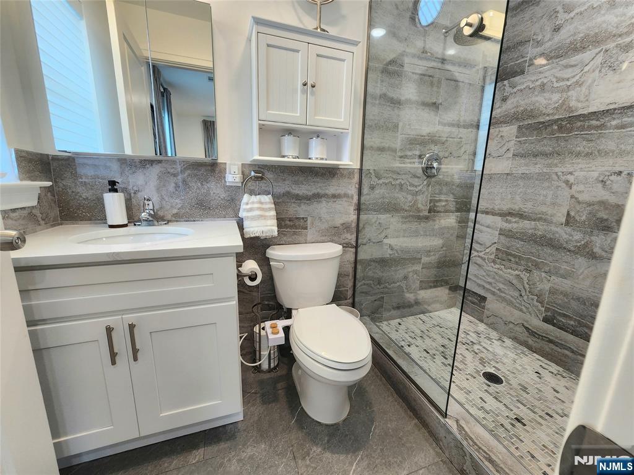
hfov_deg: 106.2
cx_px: 317
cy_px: 238
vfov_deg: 89.9
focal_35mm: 13
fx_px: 238
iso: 125
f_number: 2.2
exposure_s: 1/60.2
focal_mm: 2.2
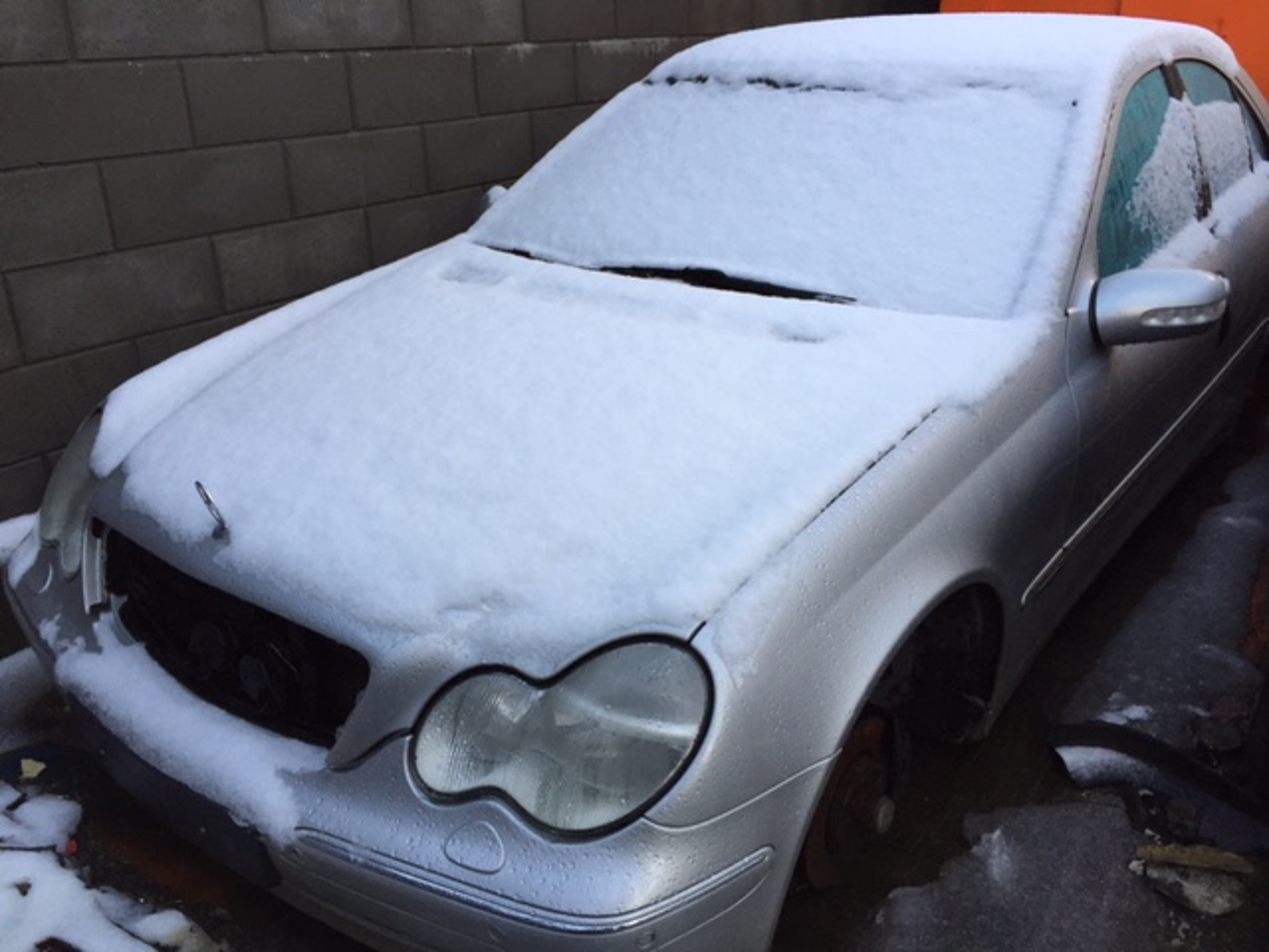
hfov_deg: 61.7
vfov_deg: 48.2
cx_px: 634
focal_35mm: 29
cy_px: 476
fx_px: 1063
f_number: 2.2
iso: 50
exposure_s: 1/120
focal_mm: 4.15
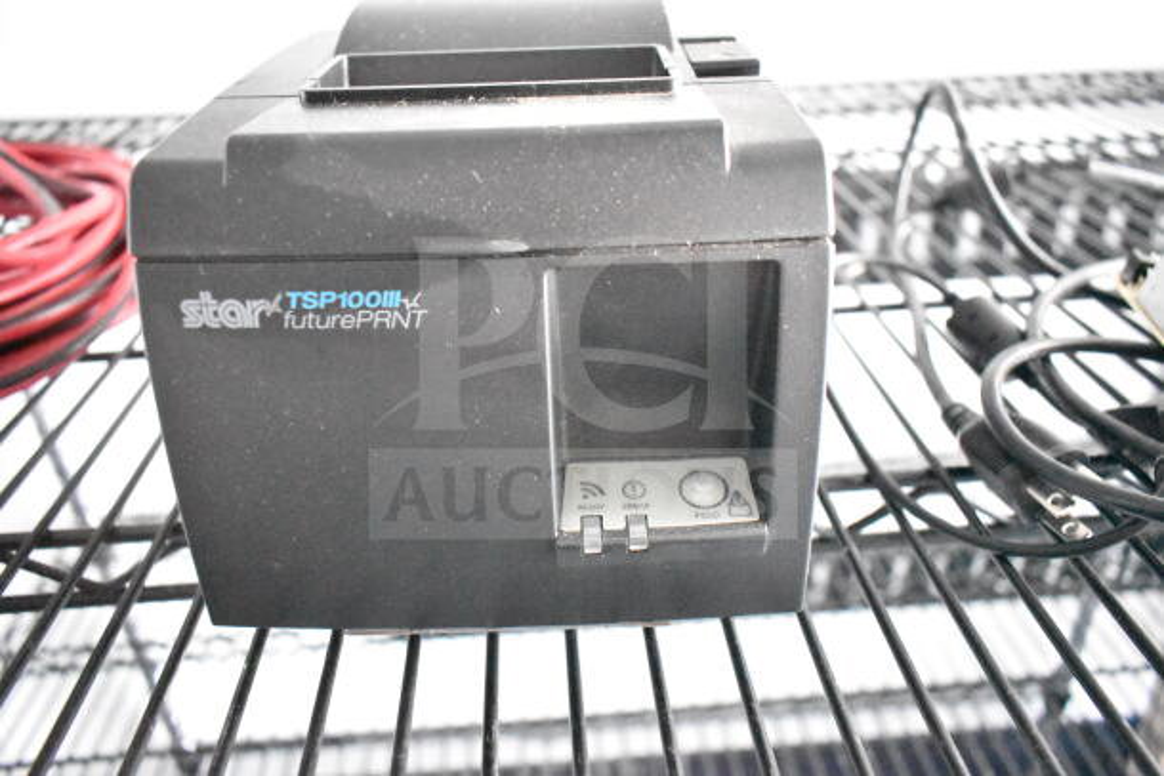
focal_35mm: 27
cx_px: 582
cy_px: 388
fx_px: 873
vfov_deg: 48.0
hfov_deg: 67.4
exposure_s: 1/30
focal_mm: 18
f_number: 3.5
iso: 25600
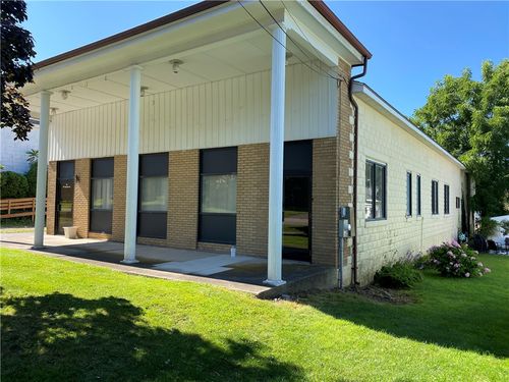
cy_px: 191
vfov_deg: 53.1
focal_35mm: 26
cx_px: 254
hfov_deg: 67.3
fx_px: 382
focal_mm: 4.25
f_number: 1.8
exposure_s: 1/793
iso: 32
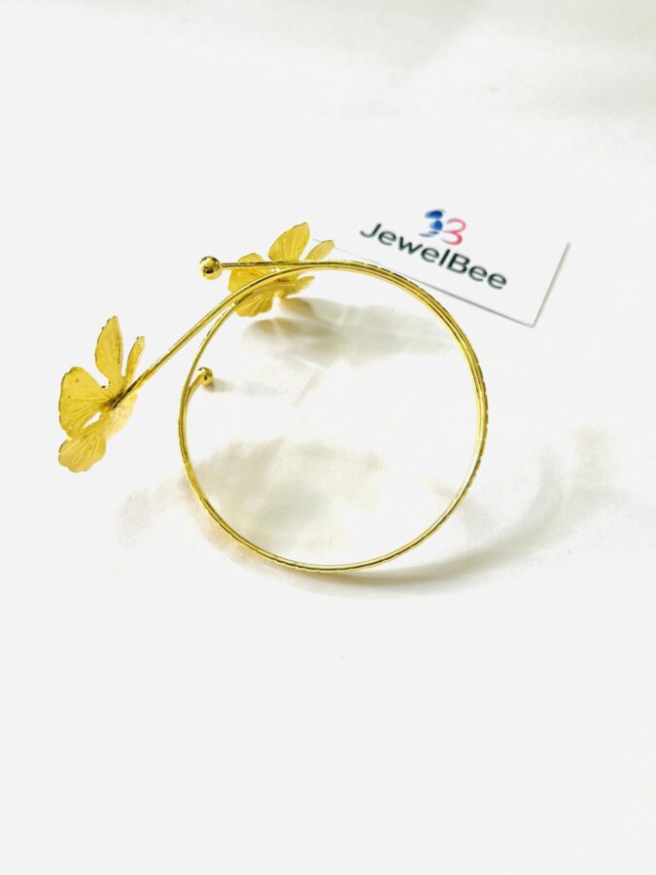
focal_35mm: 26
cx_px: 328
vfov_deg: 67.3
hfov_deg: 53.1
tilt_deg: -58.1
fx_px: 657
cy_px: 438
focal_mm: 5.7
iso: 80
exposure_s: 1/50
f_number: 1.5
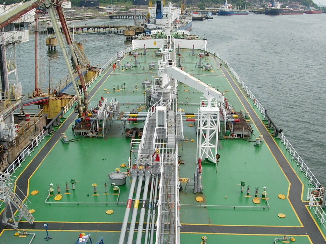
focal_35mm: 41
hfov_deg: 45.8
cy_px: 122
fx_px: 386
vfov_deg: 35.1
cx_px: 163
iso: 64
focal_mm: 8.5
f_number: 4.9
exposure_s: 1/483
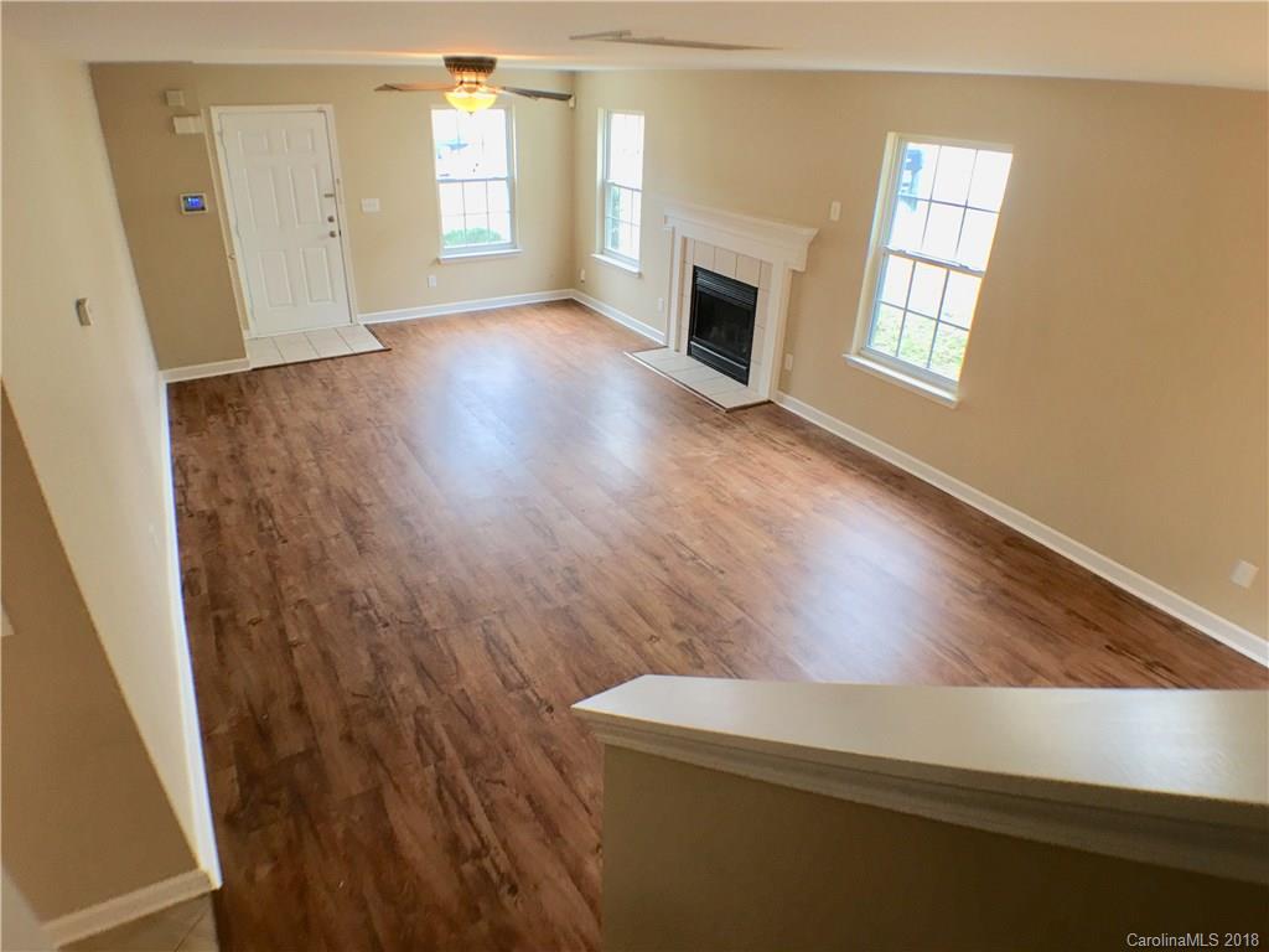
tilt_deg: -26.7
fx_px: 1063
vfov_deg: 48.2
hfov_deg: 61.7
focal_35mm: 29
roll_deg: -2.6
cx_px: 634
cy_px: 476
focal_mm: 4.15
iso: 32
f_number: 2.2
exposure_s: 1/15
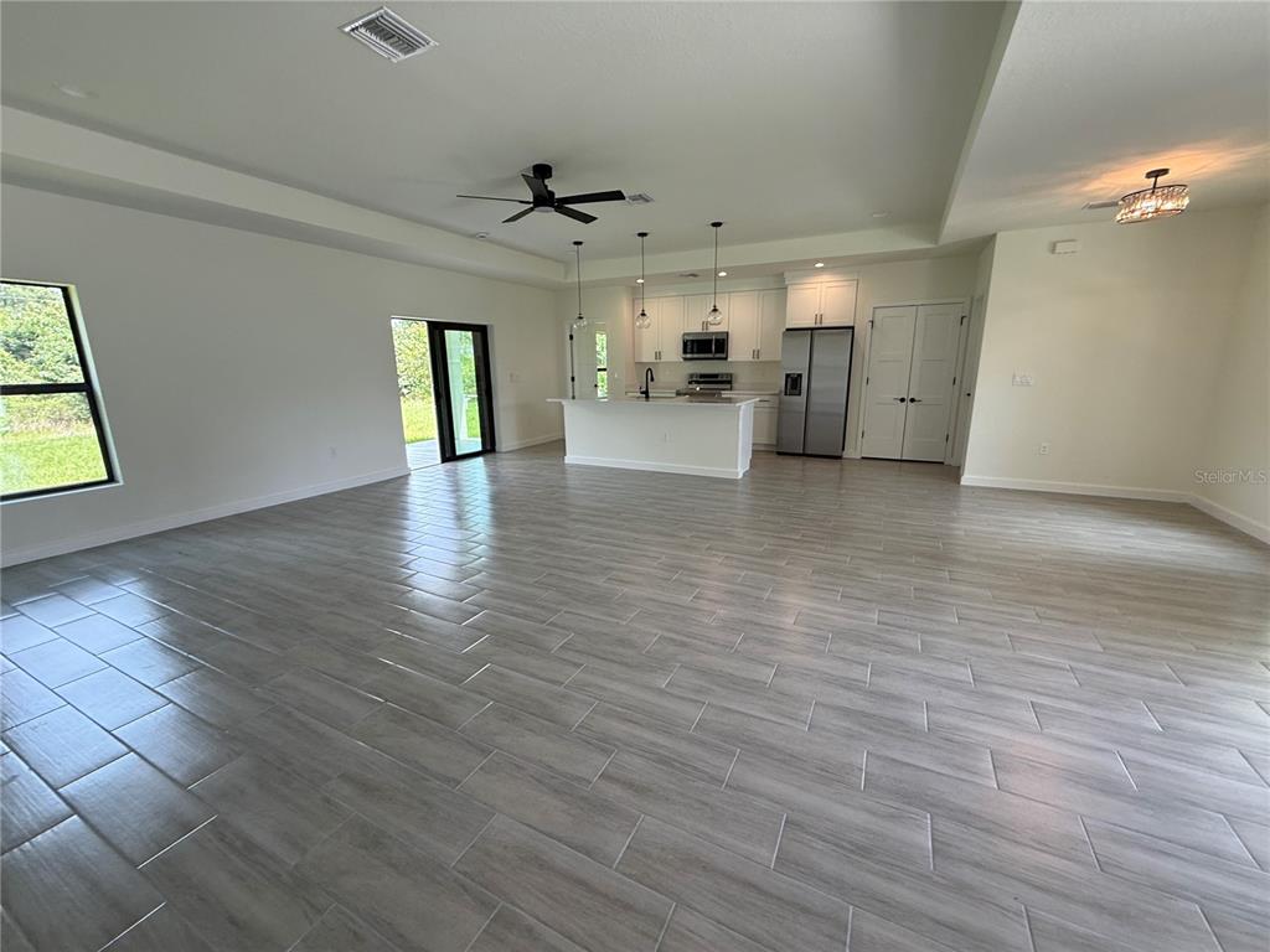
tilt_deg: -12.2
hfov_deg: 102.1
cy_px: 476
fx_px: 514
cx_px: 635
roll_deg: +1.1
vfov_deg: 85.7
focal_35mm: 14
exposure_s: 1/99
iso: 80
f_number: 2.2
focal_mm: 2.22
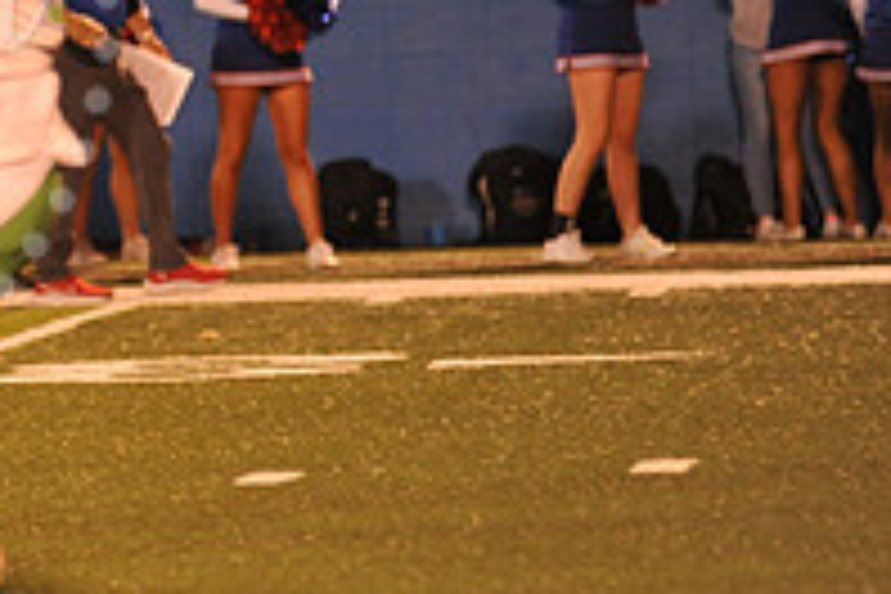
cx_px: -310
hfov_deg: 3.5
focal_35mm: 585
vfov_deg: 2.3
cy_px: 4
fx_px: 14478
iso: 2000
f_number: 3.2
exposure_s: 1/200
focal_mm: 200
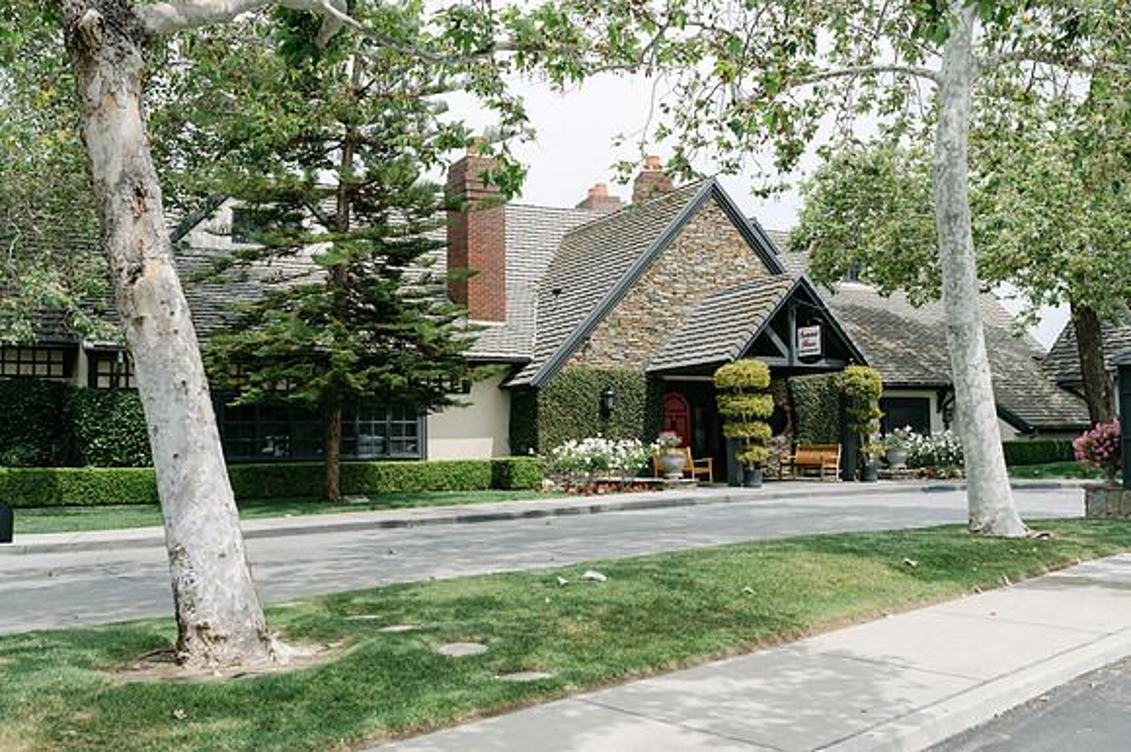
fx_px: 1099
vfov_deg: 37.8
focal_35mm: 35
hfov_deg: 54.5
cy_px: 376
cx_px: 566
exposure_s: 1/800
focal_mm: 35
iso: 100
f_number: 5.6
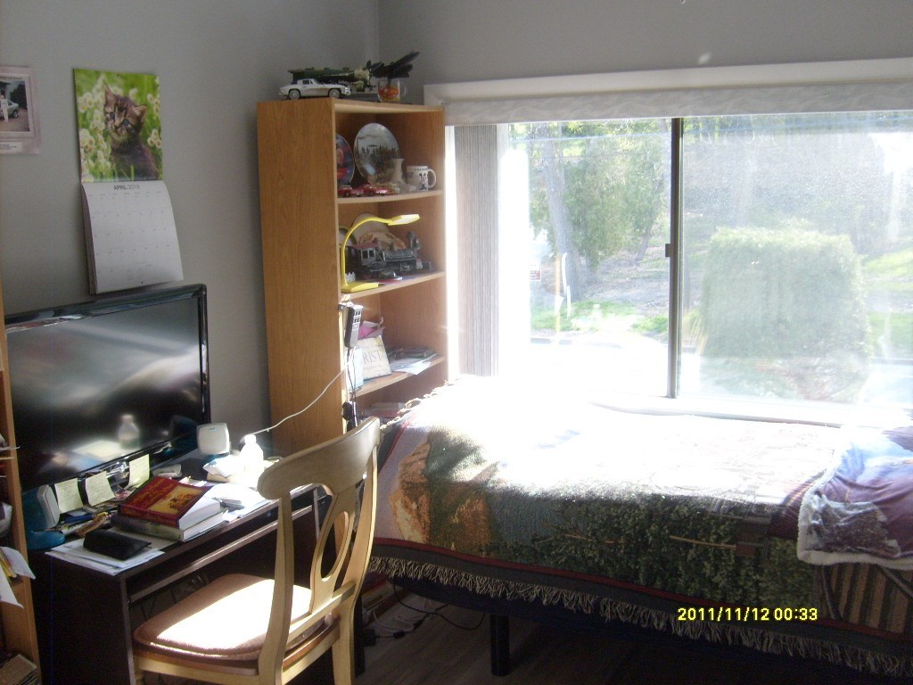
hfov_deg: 52.6
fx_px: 923
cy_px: 342
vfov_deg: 40.7
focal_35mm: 35
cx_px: 456
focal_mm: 5.8
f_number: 2.8
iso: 80
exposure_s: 1/60
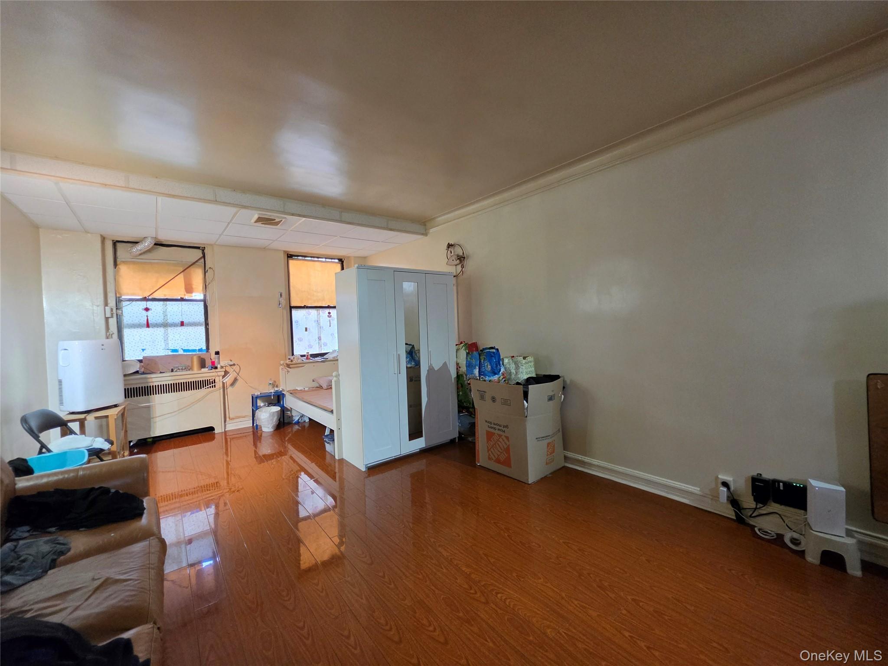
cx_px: 444
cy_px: 333
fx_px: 333
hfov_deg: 106.2
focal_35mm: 13
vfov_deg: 89.9
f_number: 1.9
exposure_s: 1/60
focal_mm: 2.2
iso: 400
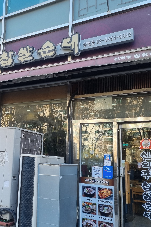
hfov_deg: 33.0
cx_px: 26
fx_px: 245
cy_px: 121
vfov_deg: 49.5
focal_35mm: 39
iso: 50
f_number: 1.8
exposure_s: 1/238
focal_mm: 5.4
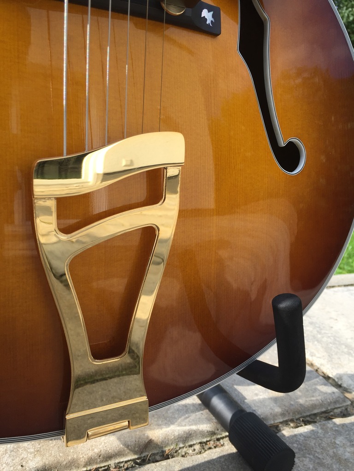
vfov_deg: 61.7
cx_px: 177
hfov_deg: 48.2
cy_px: 236
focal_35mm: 29
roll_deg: -4.3
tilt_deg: -14.6
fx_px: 395
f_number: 2.2
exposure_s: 1/942
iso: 32
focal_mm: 4.15
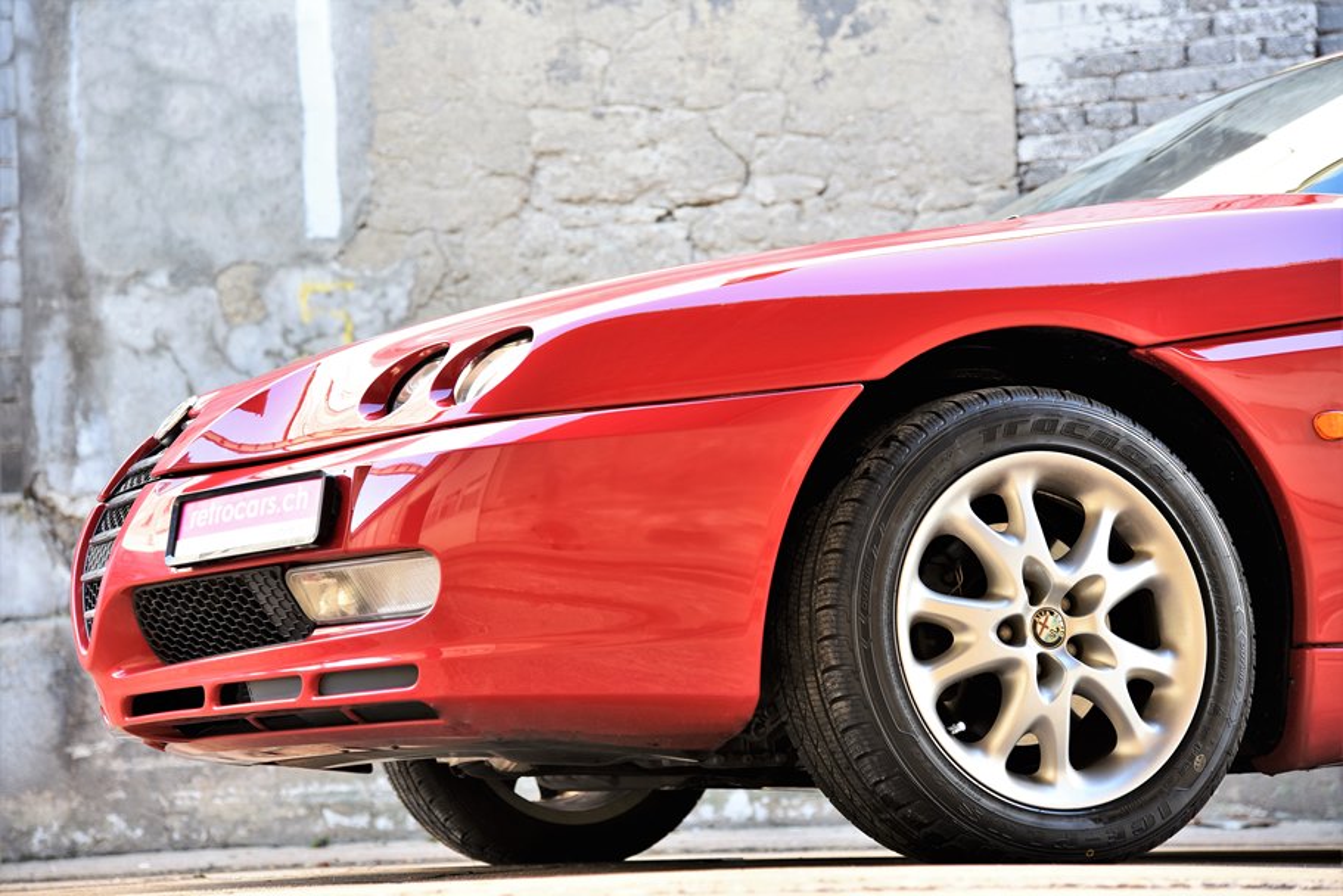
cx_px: 672
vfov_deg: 17.5
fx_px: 2911
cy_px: 448
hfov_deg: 26.0
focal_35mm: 78
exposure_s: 1/80
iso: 400
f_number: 4.5
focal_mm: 78
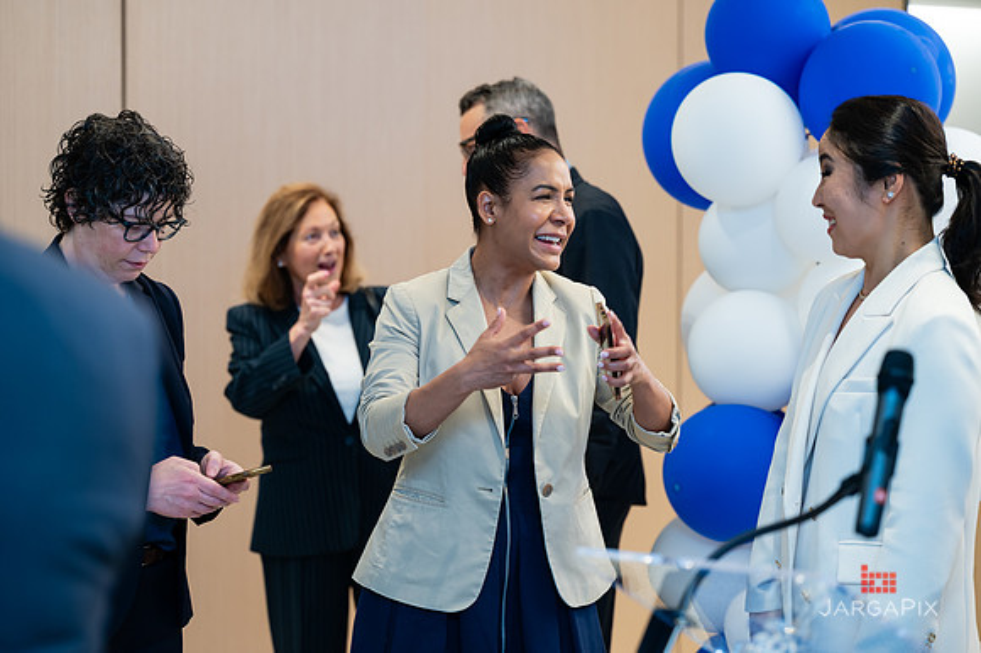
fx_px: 2924
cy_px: 326
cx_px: 490
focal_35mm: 107
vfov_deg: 12.7
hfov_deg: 19.0
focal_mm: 105
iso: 400
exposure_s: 1/160
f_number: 3.2
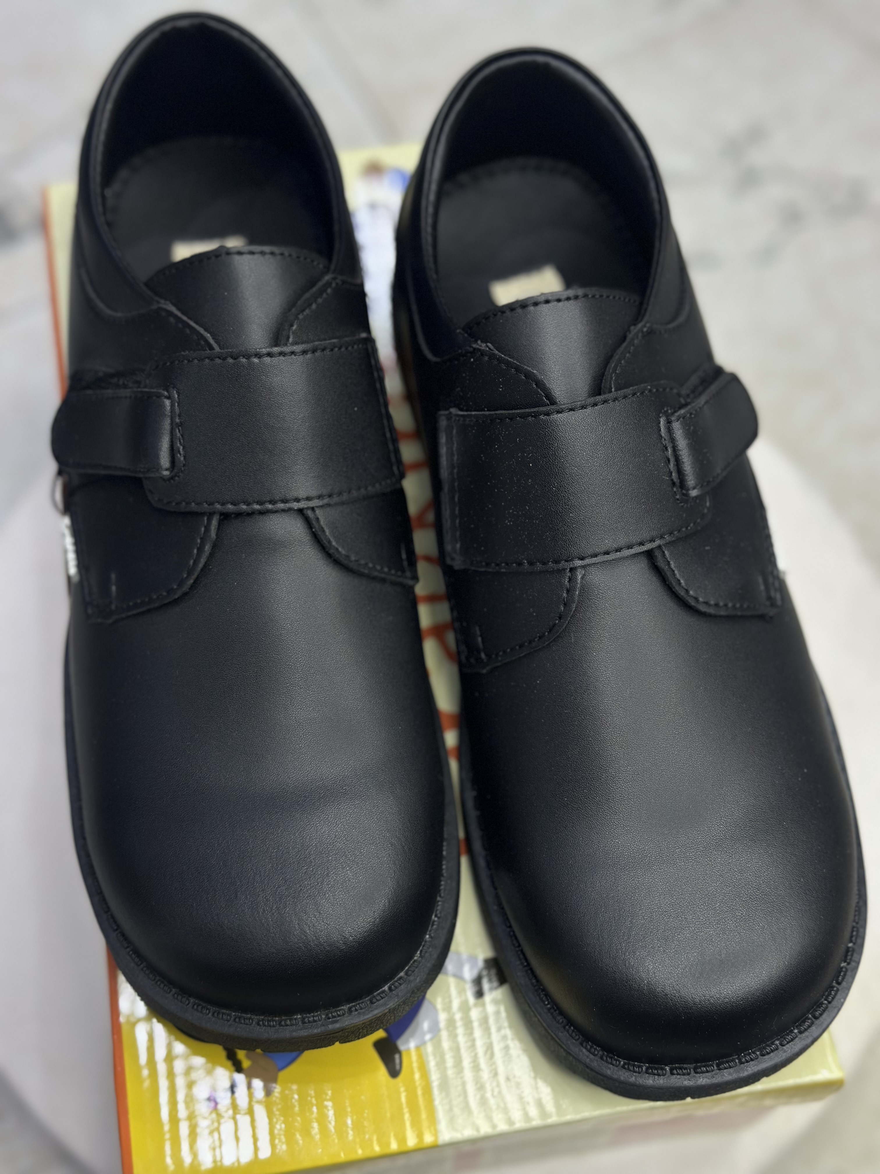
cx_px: 440
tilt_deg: -65.5
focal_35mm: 48
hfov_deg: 30.3
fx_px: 1627
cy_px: 587
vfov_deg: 39.7
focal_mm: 6.86
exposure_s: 1/141
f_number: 1.78
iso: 80
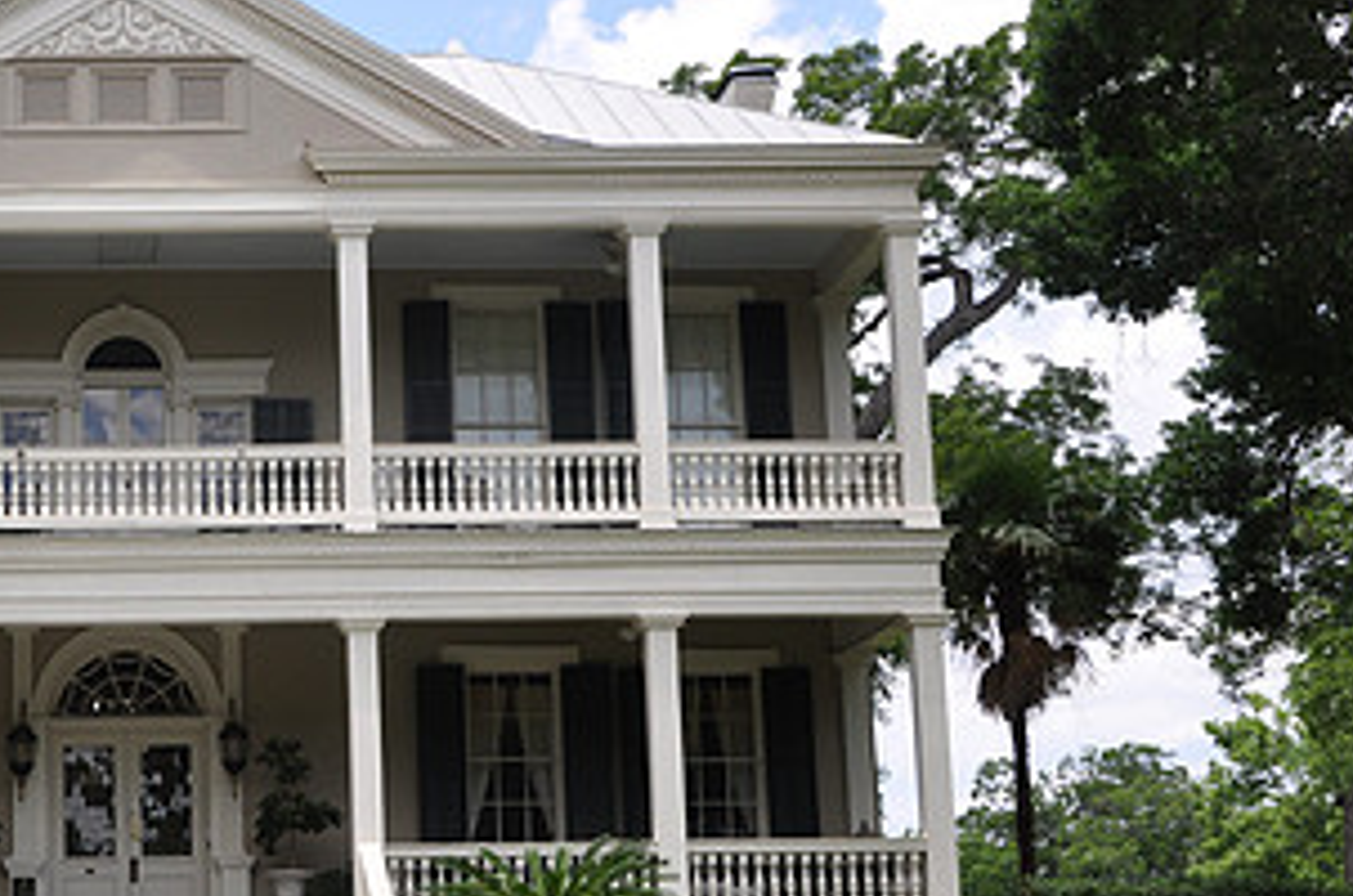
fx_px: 2813
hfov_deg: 26.4
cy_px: 558
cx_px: 206
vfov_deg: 18.1
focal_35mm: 75
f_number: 7.1
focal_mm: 26
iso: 200
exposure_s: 1/200
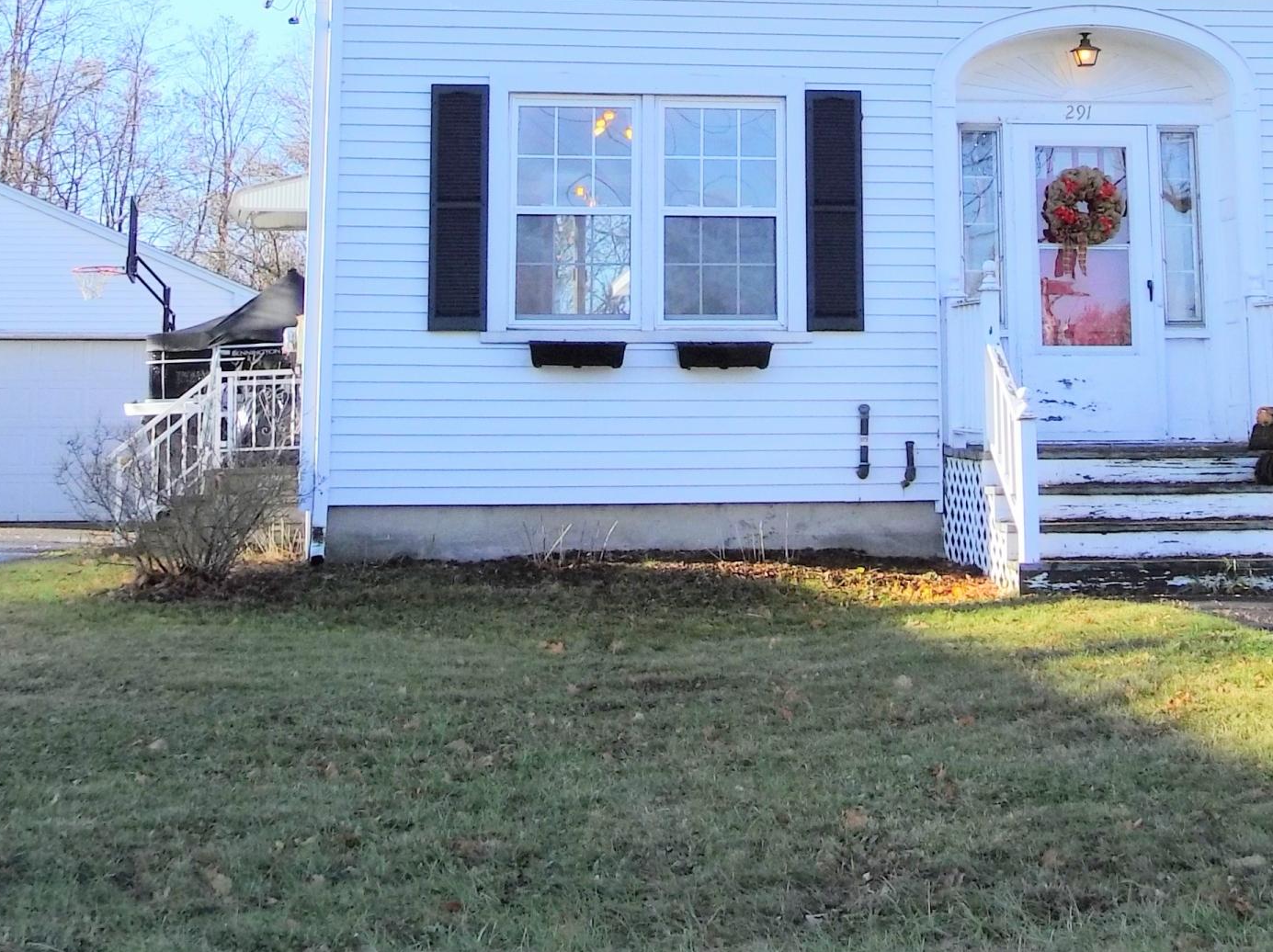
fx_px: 2388
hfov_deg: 29.7
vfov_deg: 21.8
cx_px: 784
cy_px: 7
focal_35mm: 65
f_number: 3.7
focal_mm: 5.4
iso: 100
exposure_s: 1/500
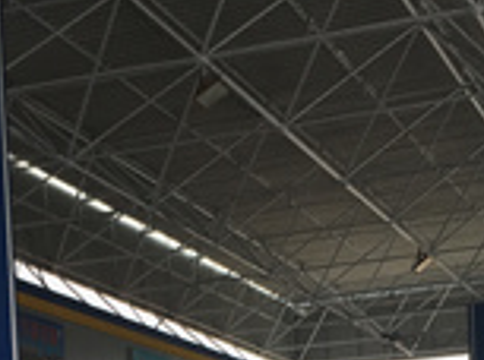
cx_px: 171
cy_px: 688
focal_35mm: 114
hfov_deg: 17.3
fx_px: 1590
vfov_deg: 11.8
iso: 25
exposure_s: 1/999
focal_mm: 4.15
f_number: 2.2
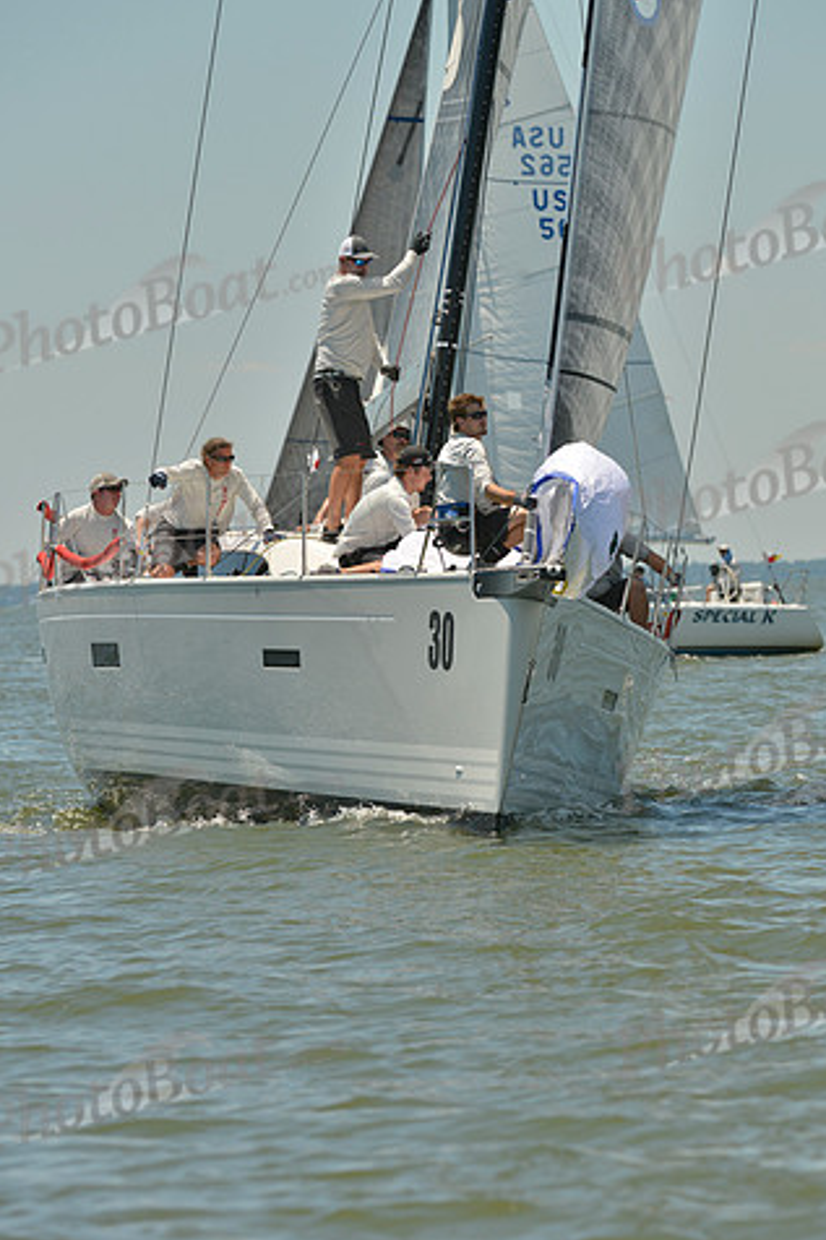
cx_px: 481
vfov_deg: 8.4
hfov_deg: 5.6
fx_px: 8403
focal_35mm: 244
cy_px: 649
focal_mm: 200
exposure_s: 1/1250
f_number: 6.3
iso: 200
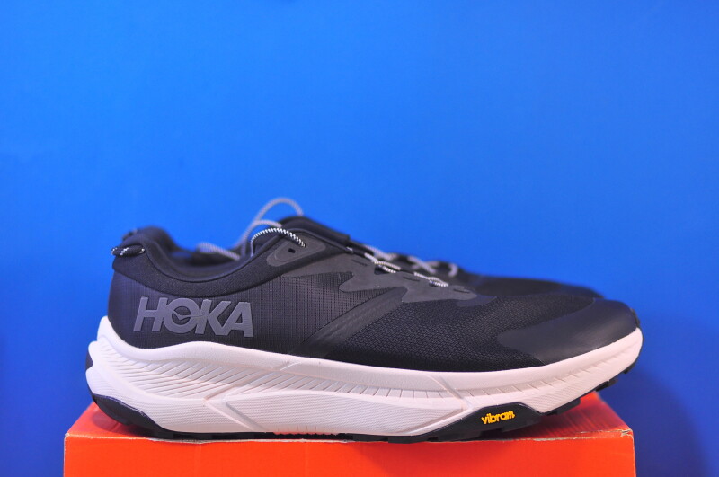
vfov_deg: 18.1
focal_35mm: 75
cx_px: 360
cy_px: 238
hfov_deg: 27.0
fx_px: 1496
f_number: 2.2
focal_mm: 50
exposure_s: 1/320
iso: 250
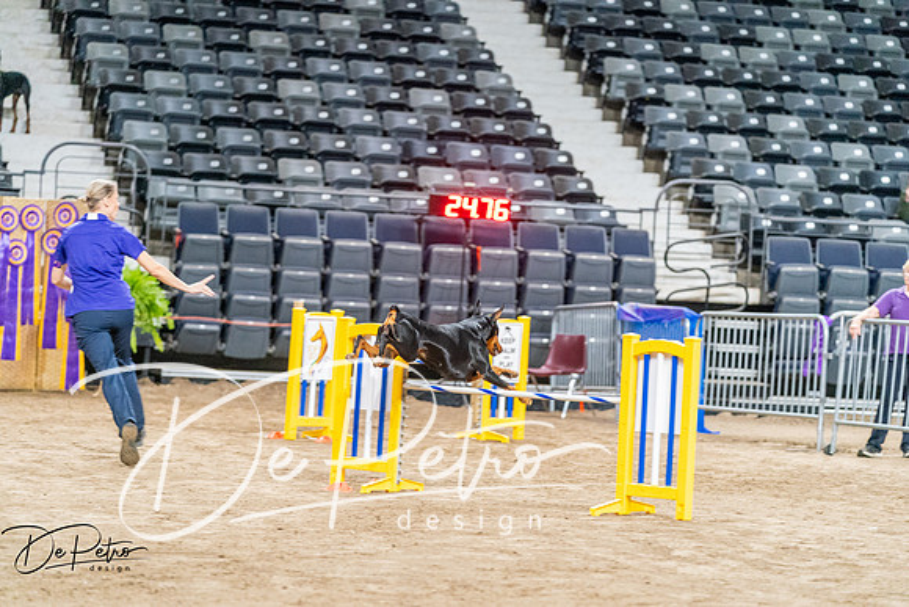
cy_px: 304
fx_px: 3308
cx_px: 454
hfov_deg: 15.6
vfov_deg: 10.5
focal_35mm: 131
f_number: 2.8
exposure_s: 1/250
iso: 8000
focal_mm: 131
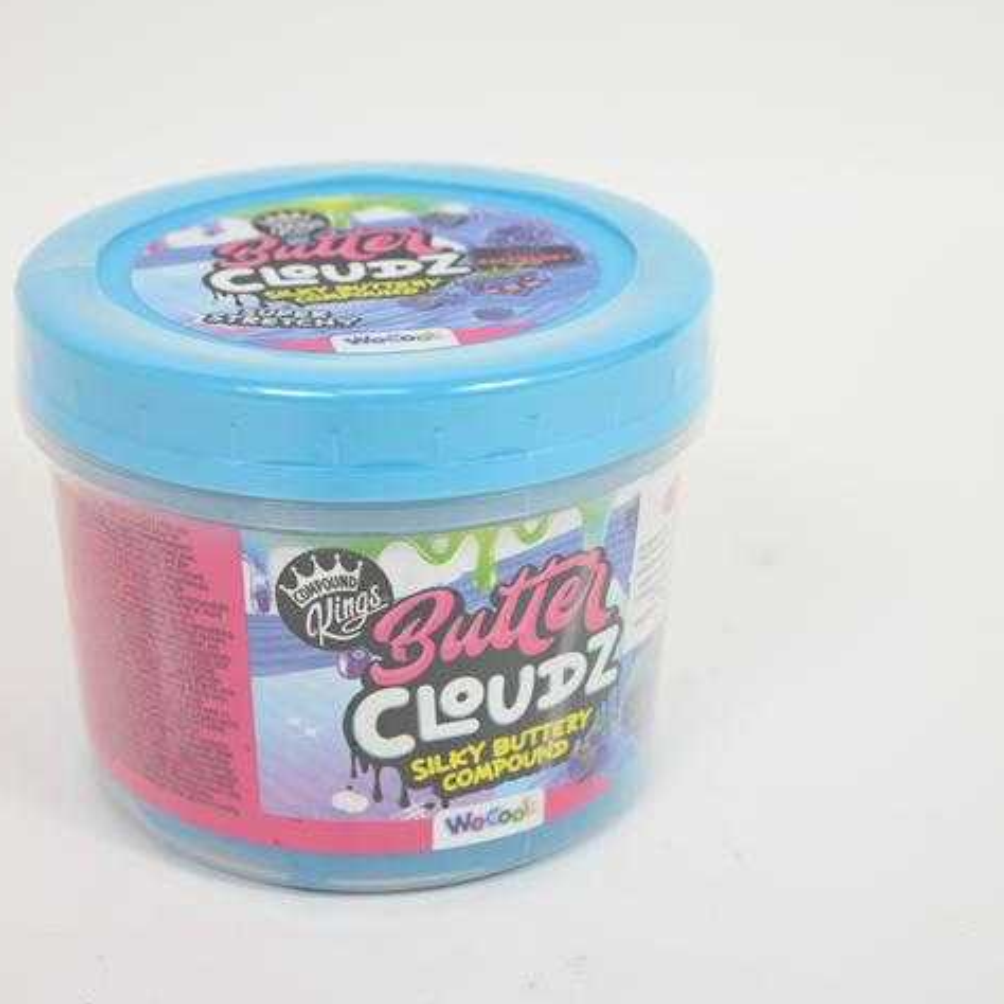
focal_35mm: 63
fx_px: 2066
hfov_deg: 27.2
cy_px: 498
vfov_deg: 27.3
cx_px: 366
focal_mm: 32.5
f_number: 5
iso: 400
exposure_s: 1/125
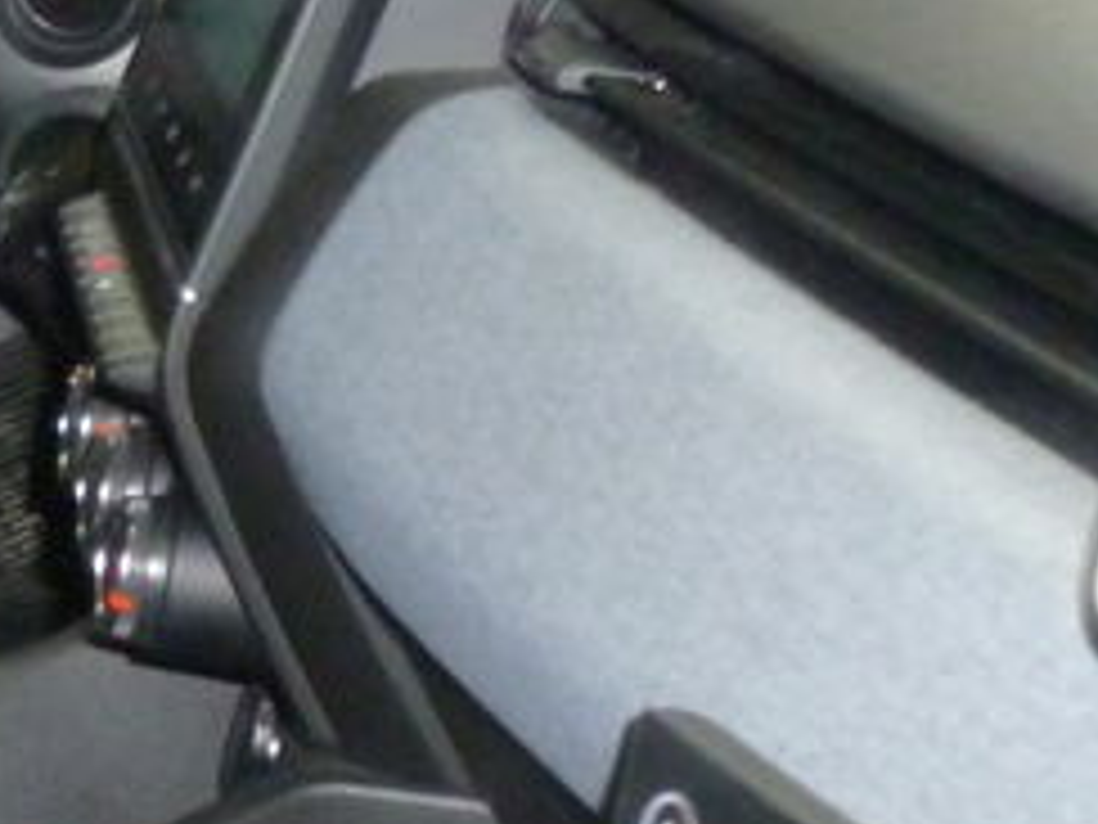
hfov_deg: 15.5
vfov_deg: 12.0
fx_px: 3775
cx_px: -464
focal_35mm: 119
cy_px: 1139
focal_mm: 4.7
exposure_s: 1/30
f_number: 3.4
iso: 400
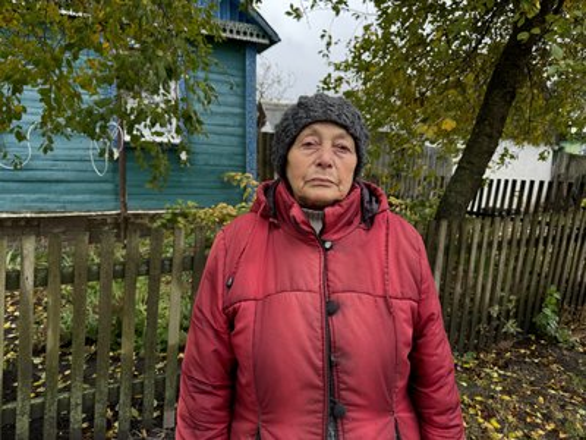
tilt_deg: -7.4
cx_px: 293
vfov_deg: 56.8
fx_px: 406
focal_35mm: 24
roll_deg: -1.5
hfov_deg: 71.6
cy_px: 220
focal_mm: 6.76
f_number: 1.78
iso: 50
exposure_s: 1/132
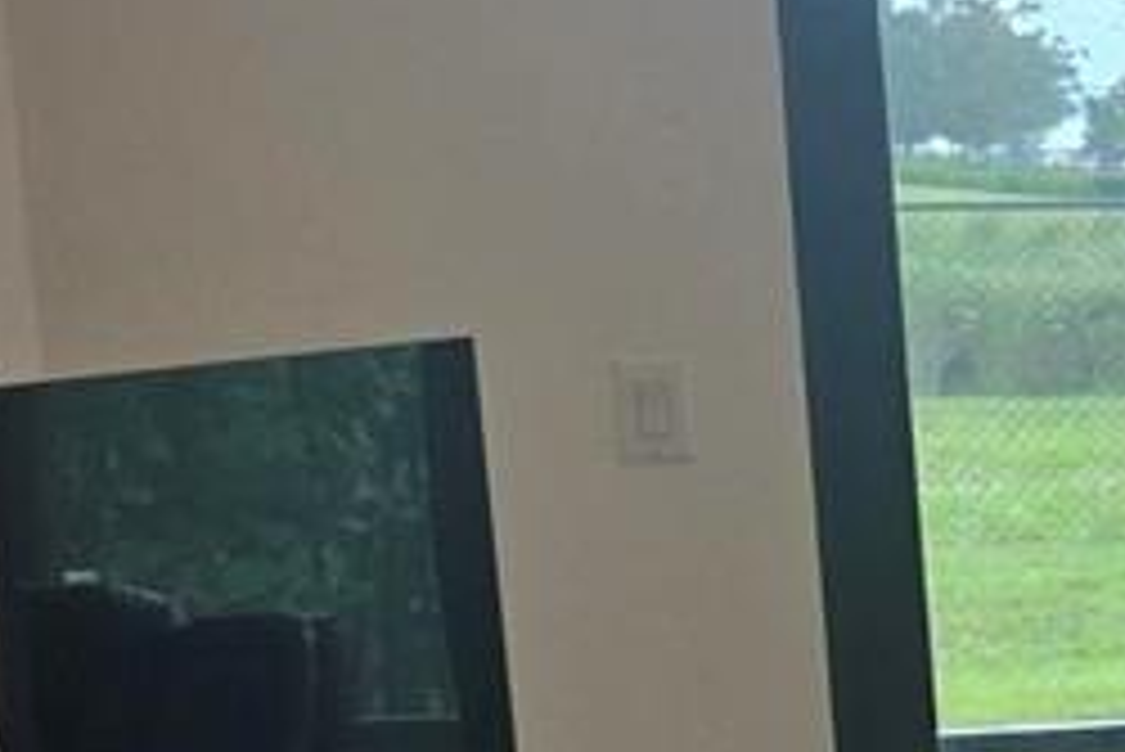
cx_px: 3506
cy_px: 793
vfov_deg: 8.9
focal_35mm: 153
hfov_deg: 9.8
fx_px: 4784
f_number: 1.7
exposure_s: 1/120
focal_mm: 6.3
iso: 50
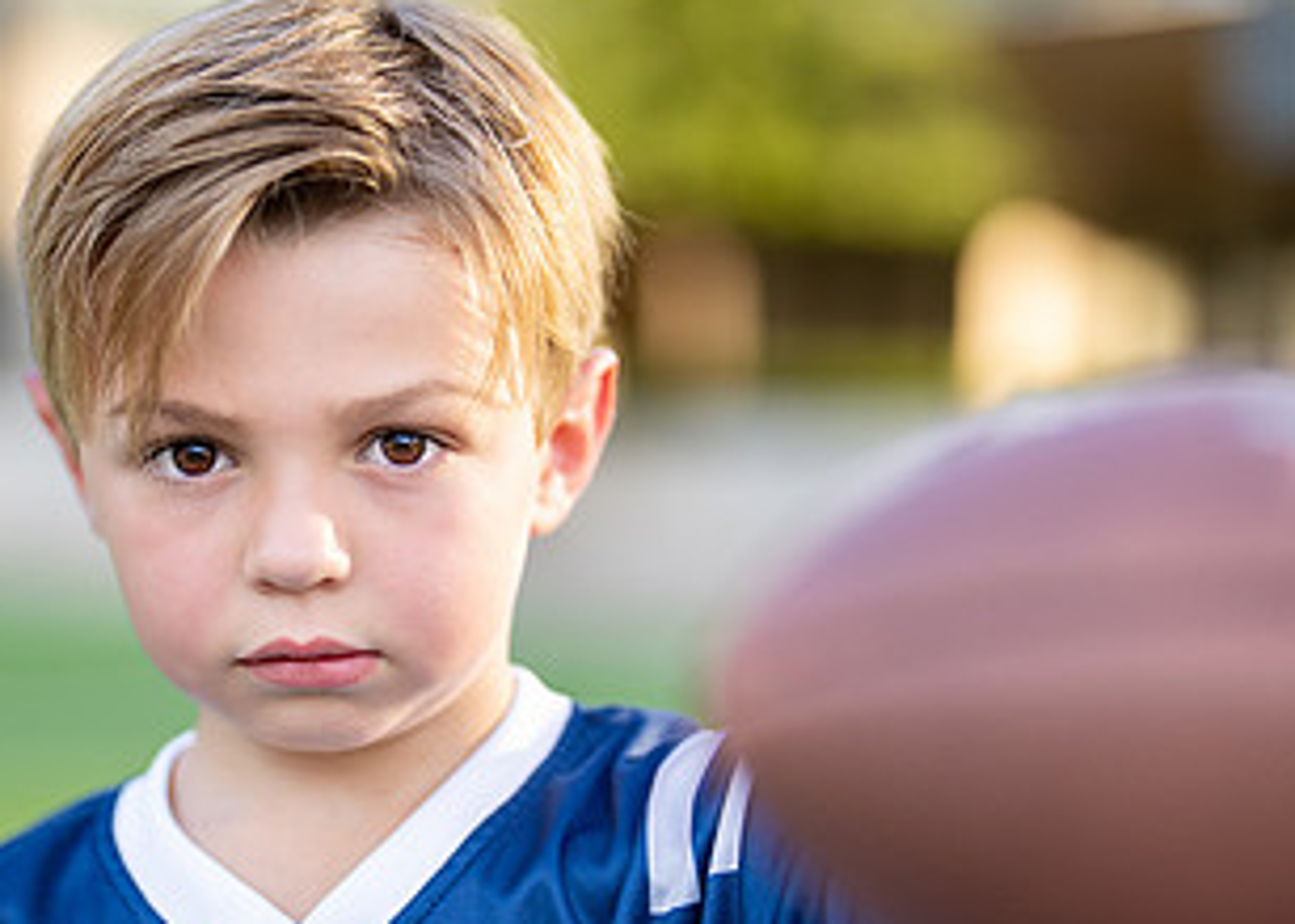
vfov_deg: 13.9
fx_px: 3787
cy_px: 645
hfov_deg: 19.3
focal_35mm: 103
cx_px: 386
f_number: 1.2
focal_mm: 50
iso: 100
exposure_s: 1/1600
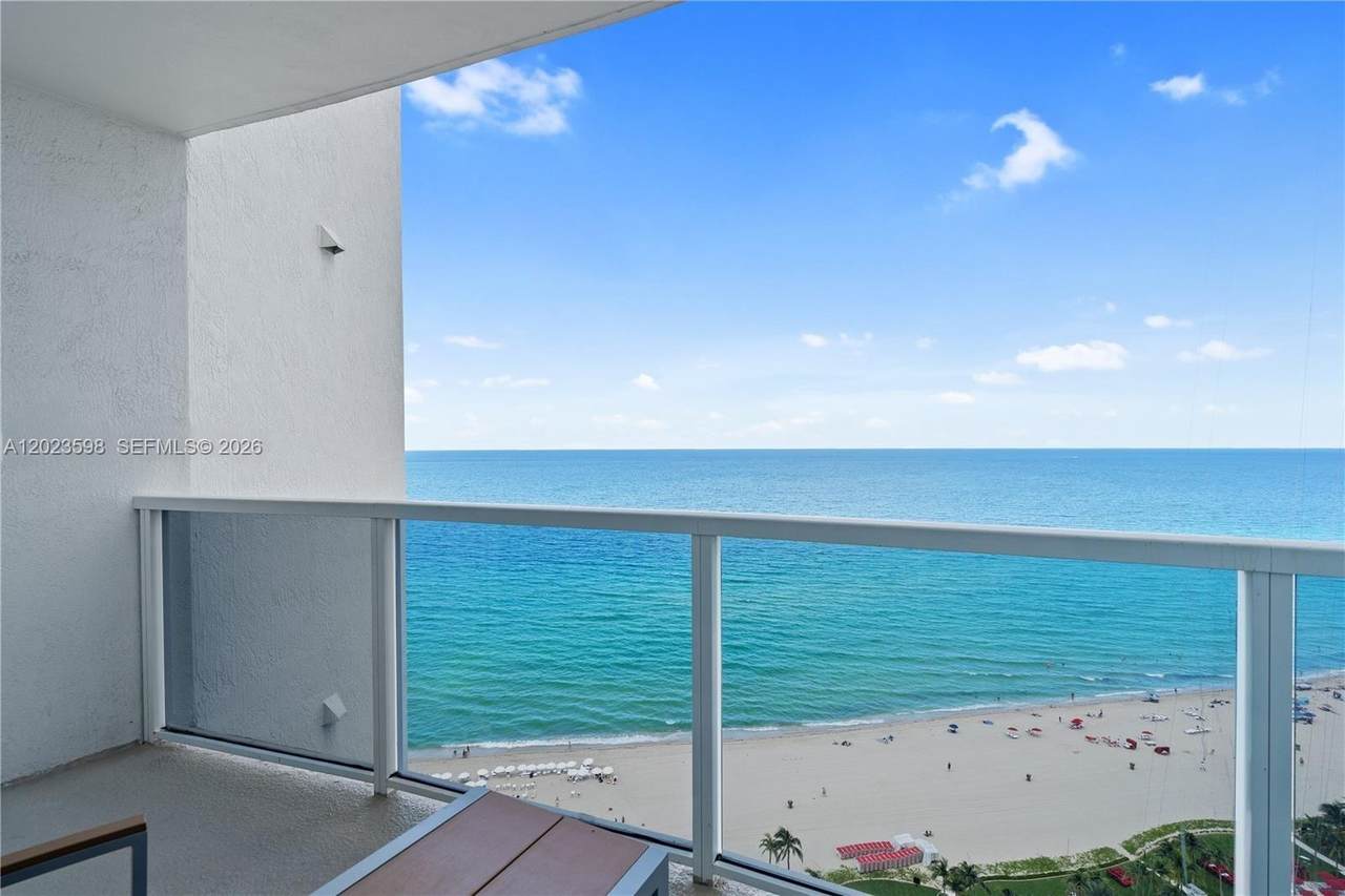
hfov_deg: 96.7
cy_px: 448
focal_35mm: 16
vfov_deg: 73.7
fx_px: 598
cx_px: 672
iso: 500
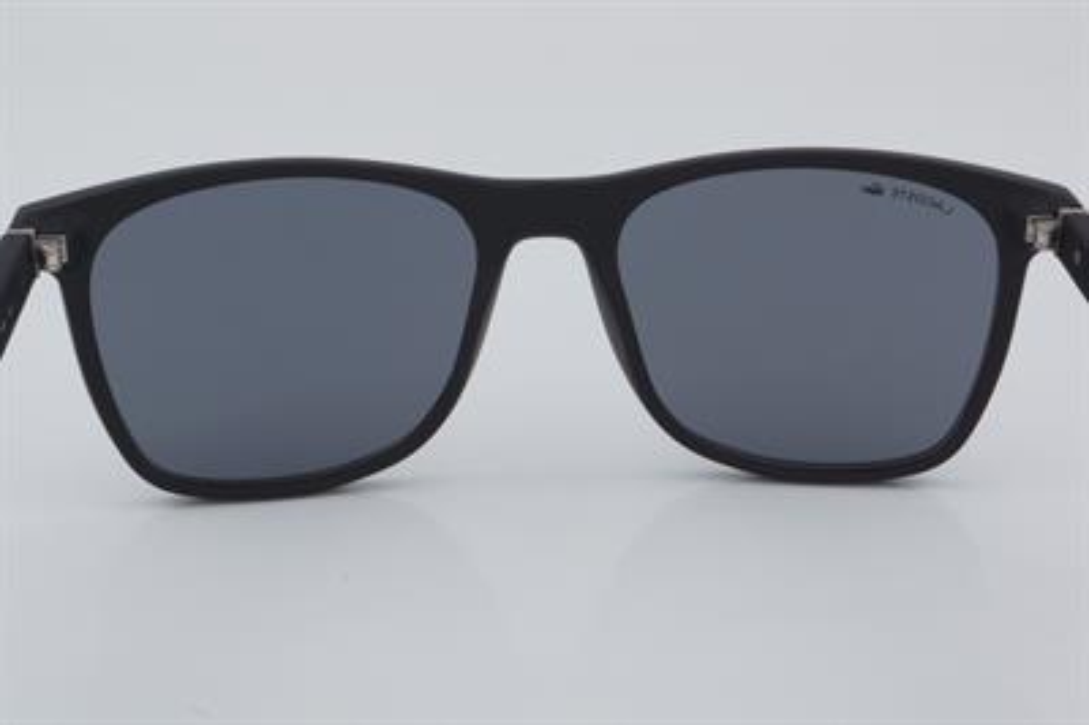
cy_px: 362
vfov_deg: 18.2
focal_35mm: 75
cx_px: 544
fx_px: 2267
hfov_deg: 27.0
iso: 100
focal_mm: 50
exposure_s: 1/4
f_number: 32
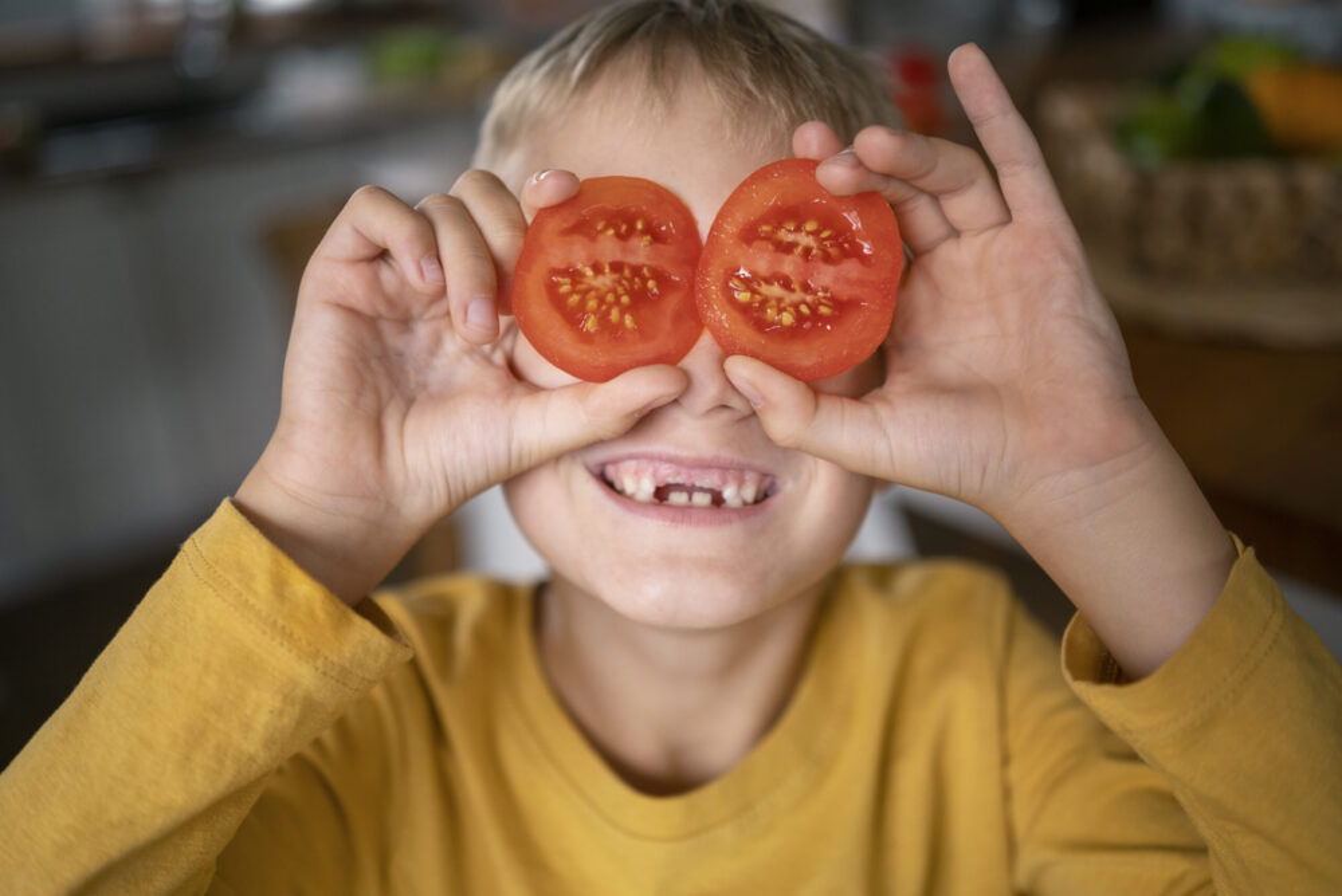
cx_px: 671
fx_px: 1305
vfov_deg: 37.9
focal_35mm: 35
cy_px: 448
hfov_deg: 54.4
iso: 800
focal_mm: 35
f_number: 2
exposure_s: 1/320
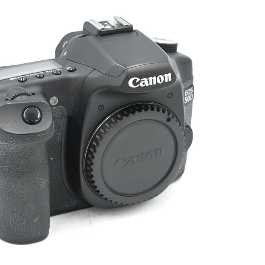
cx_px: 89
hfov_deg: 18.6
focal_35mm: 93
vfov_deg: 18.7
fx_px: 805
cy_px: 132
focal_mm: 72
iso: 100
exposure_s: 1/8
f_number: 14
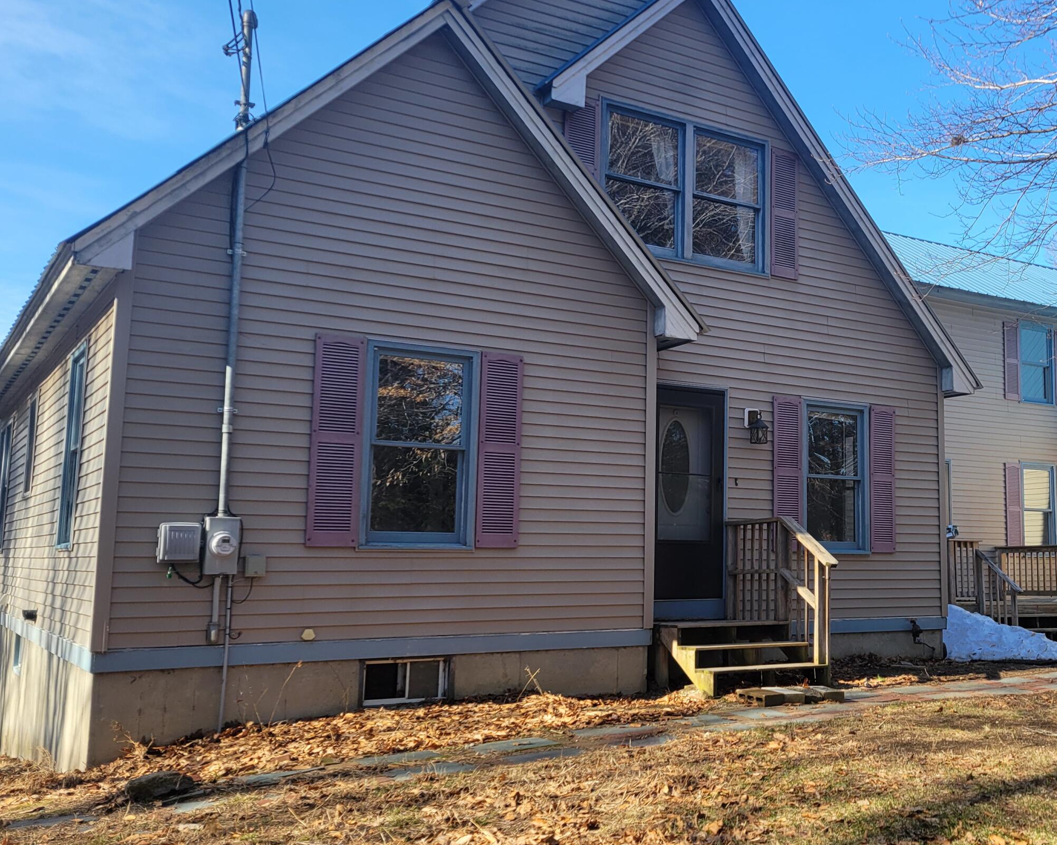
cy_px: 427
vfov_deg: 39.2
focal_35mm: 38
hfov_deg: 46.7
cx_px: 749
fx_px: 1189
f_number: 1.8
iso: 40
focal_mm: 5.4
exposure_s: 1/773
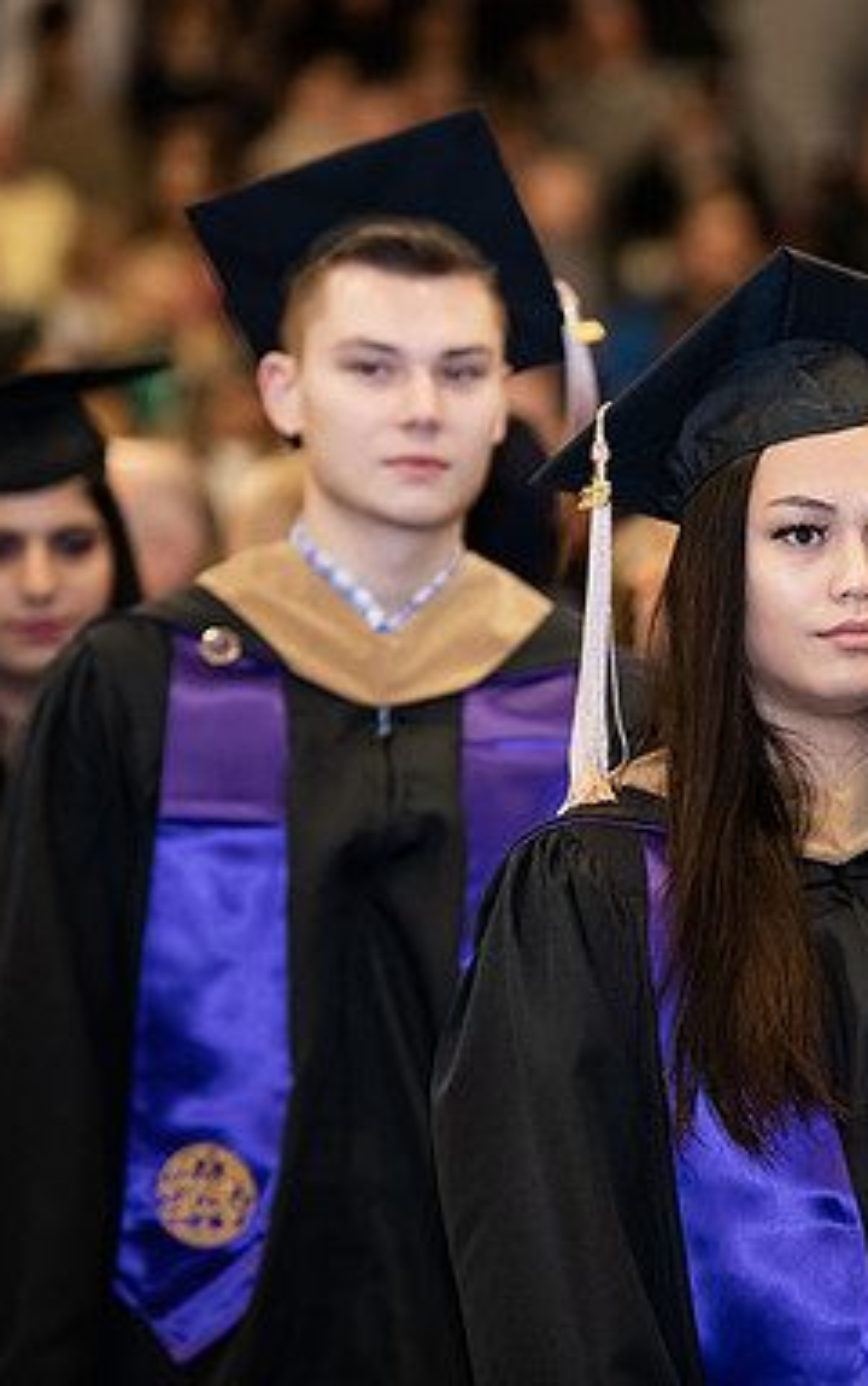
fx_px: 8160
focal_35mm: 216
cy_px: 697
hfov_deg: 6.1
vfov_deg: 9.7
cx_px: 915
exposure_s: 1/200
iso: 2000
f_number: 3.2
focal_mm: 140
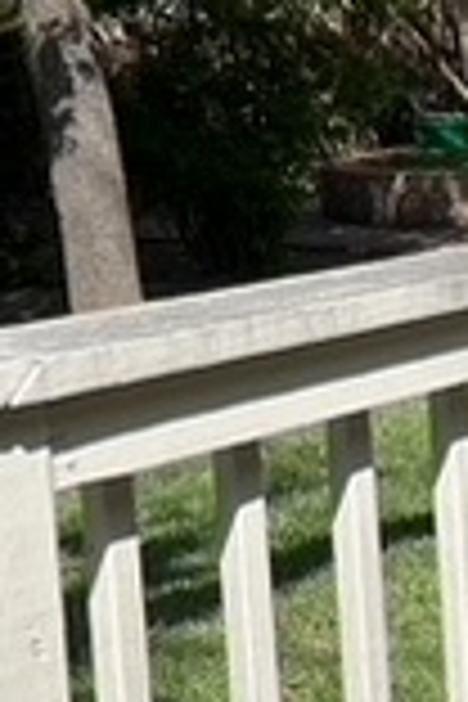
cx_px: 1206
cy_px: 184
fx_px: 2164
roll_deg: +0.2
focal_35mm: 111
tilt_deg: -7.6
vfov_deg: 18.3
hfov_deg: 10.3
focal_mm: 5.1
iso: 50
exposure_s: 1/2755
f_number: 1.6
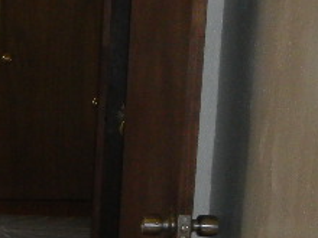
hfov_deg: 10.9
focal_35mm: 163
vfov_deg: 9.0
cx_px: -347
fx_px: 1497
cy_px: 239
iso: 200
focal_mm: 6.3
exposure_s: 1/30
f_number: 3.6
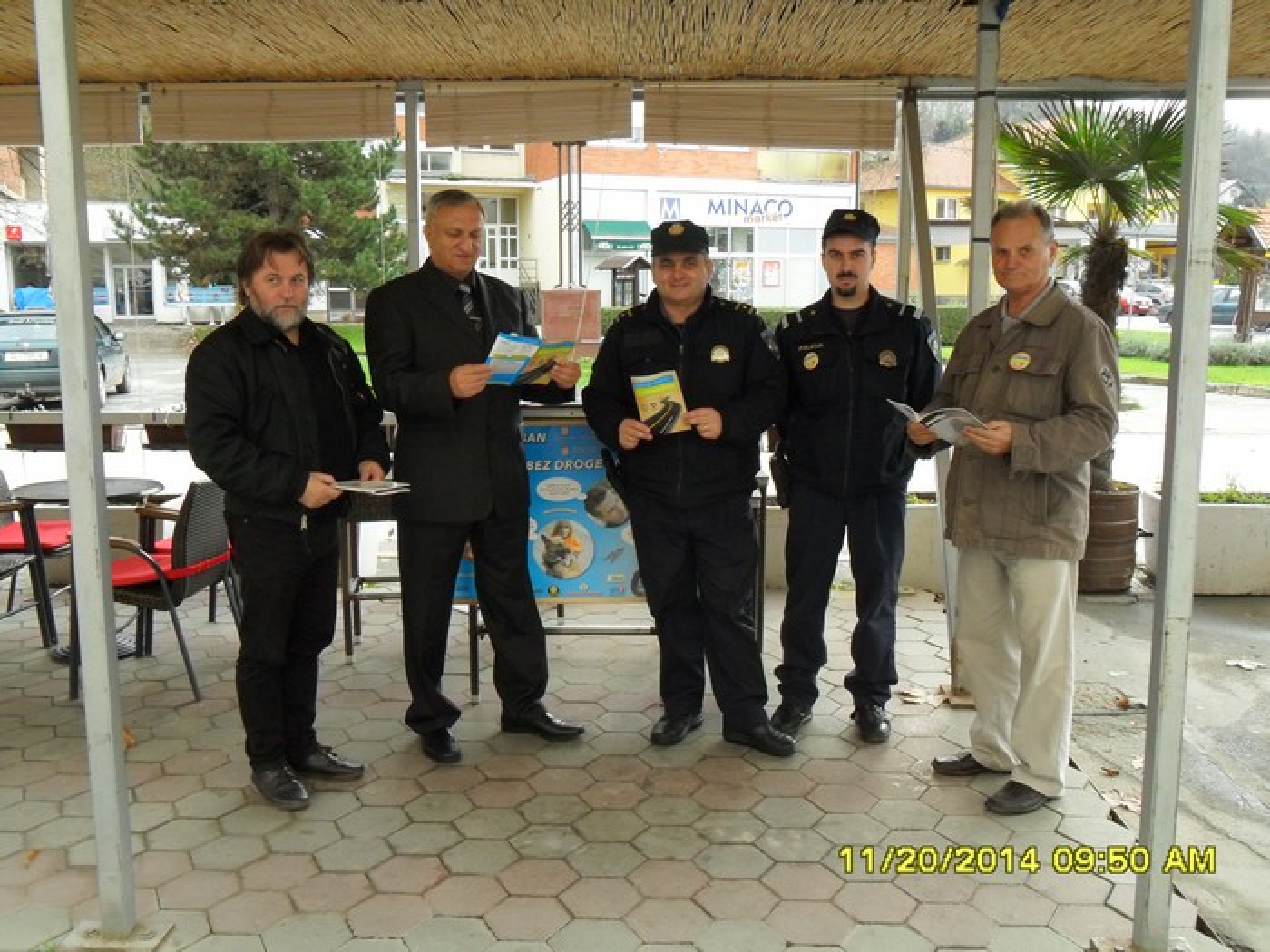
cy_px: 476
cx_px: 635
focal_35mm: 32
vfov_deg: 44.2
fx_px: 1174
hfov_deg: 56.8
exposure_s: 1/90
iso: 200
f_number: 3.7
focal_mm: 5.7
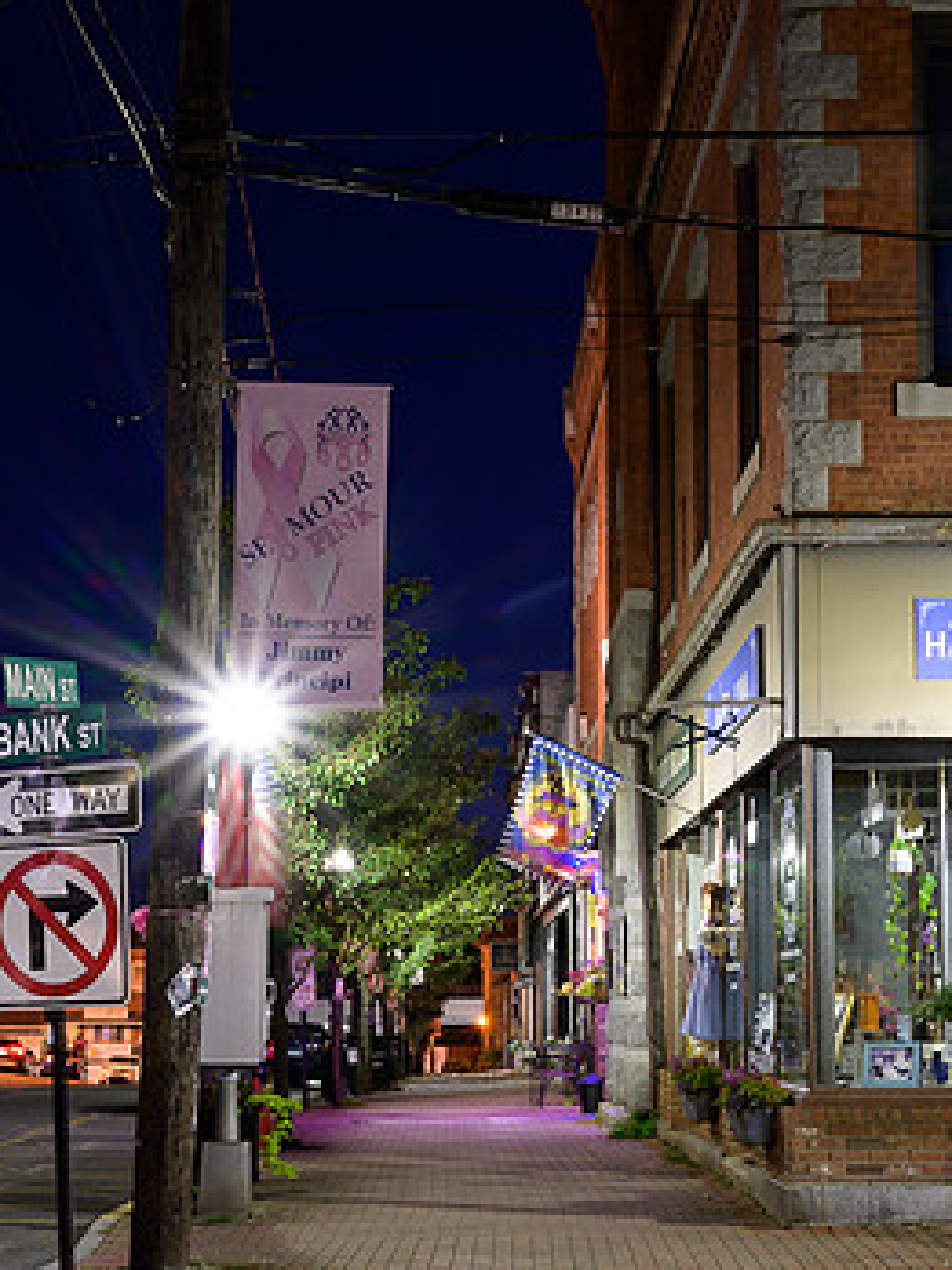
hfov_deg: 24.0
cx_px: 492
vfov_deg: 31.6
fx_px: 2237
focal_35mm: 61
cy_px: 774
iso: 400
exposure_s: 20
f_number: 22
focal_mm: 49
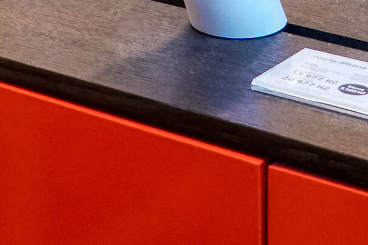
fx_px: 1626
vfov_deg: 7.4
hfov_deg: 12.7
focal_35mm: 159
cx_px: -40
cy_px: -529
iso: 1100
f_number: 8
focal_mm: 24
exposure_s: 1/30
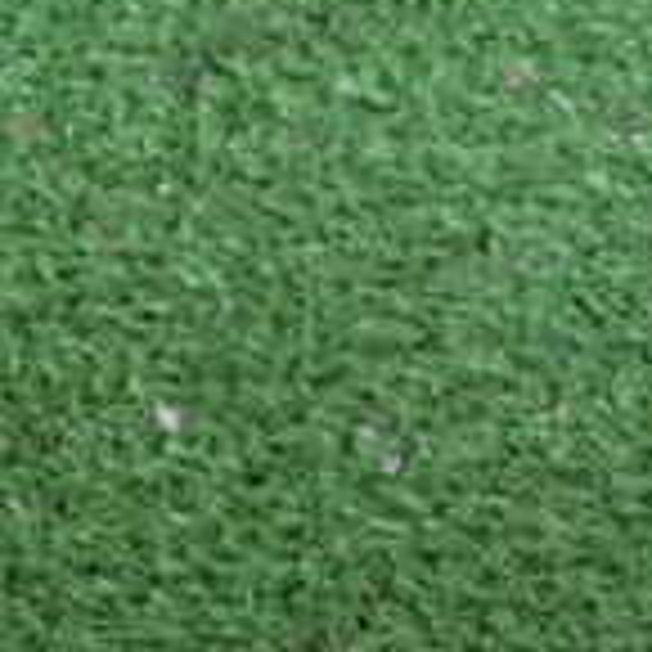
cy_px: 585
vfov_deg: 14.7
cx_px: 1205
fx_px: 2493
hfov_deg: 13.3
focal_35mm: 117
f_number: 2.4
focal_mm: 5.79
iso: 200
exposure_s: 1/50
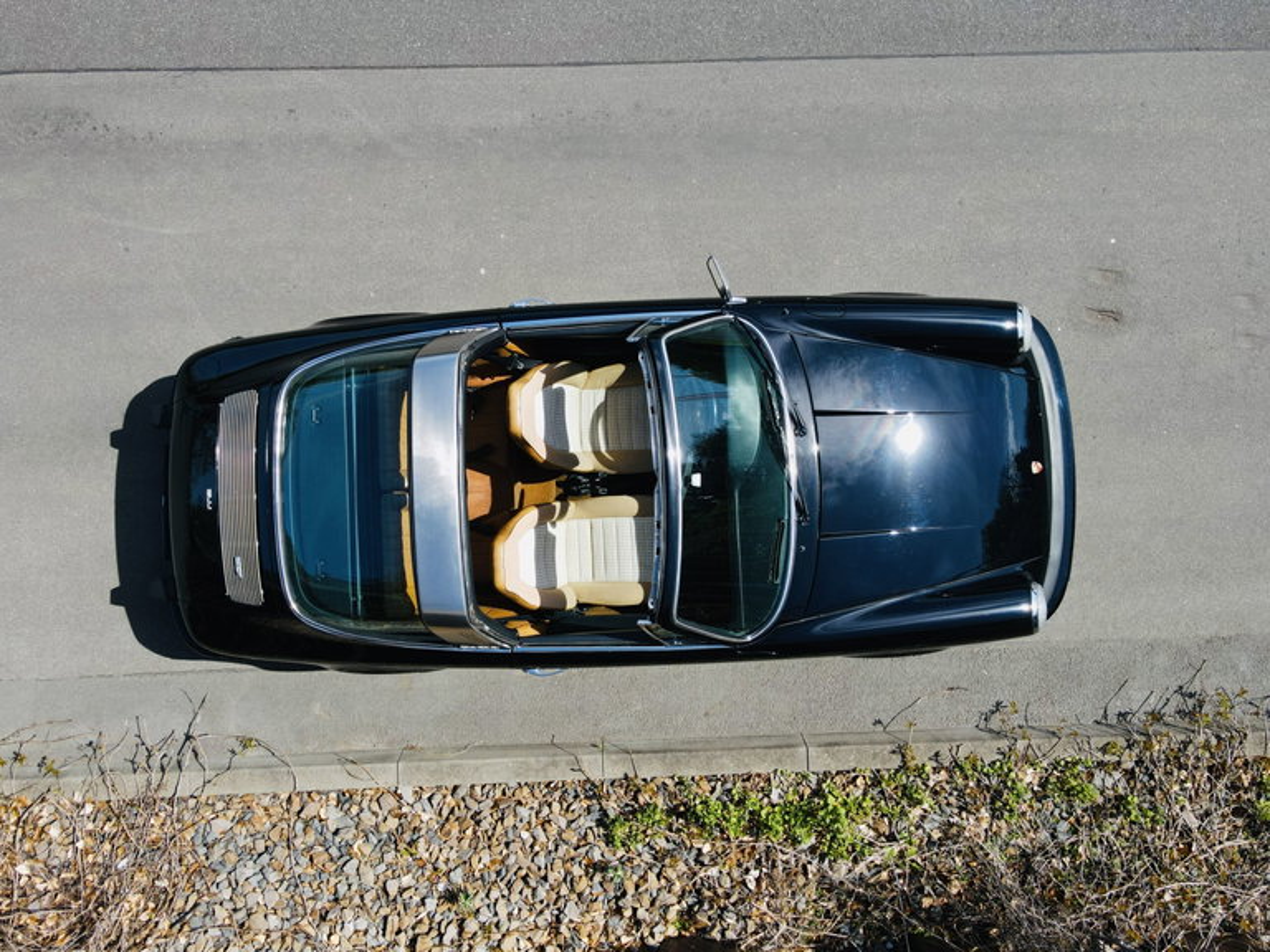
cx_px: 635
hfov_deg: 71.6
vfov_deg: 56.8
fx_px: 881
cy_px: 476
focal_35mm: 24
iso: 100
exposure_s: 1/400
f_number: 2.8
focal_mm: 4.5
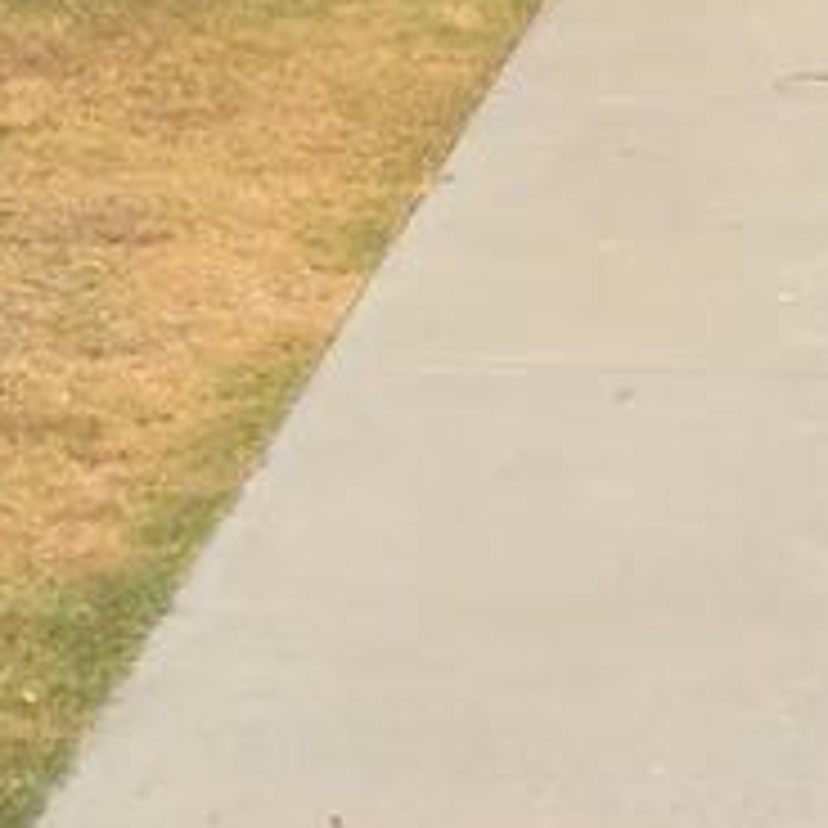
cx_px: 742
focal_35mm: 170
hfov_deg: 10.2
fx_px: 4601
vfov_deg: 9.8
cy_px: -641
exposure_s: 1/200
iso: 100
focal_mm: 24
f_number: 8
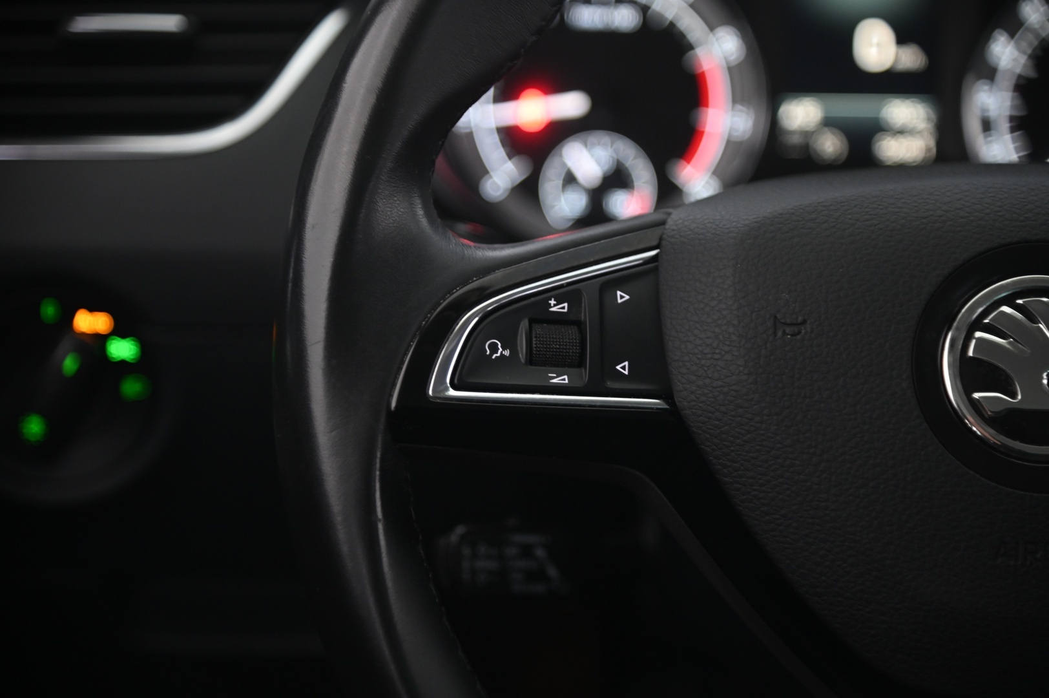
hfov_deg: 21.5
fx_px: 2766
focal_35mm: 95
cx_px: 524
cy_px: 349
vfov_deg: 14.4
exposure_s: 1/15
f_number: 4
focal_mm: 95
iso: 2000
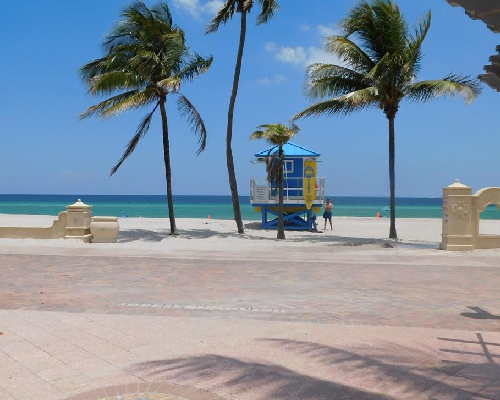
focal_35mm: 33
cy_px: 207
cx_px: 232
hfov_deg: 54.2
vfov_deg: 44.5
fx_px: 488
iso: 125
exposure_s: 1/800
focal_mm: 5.3
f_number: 6.4
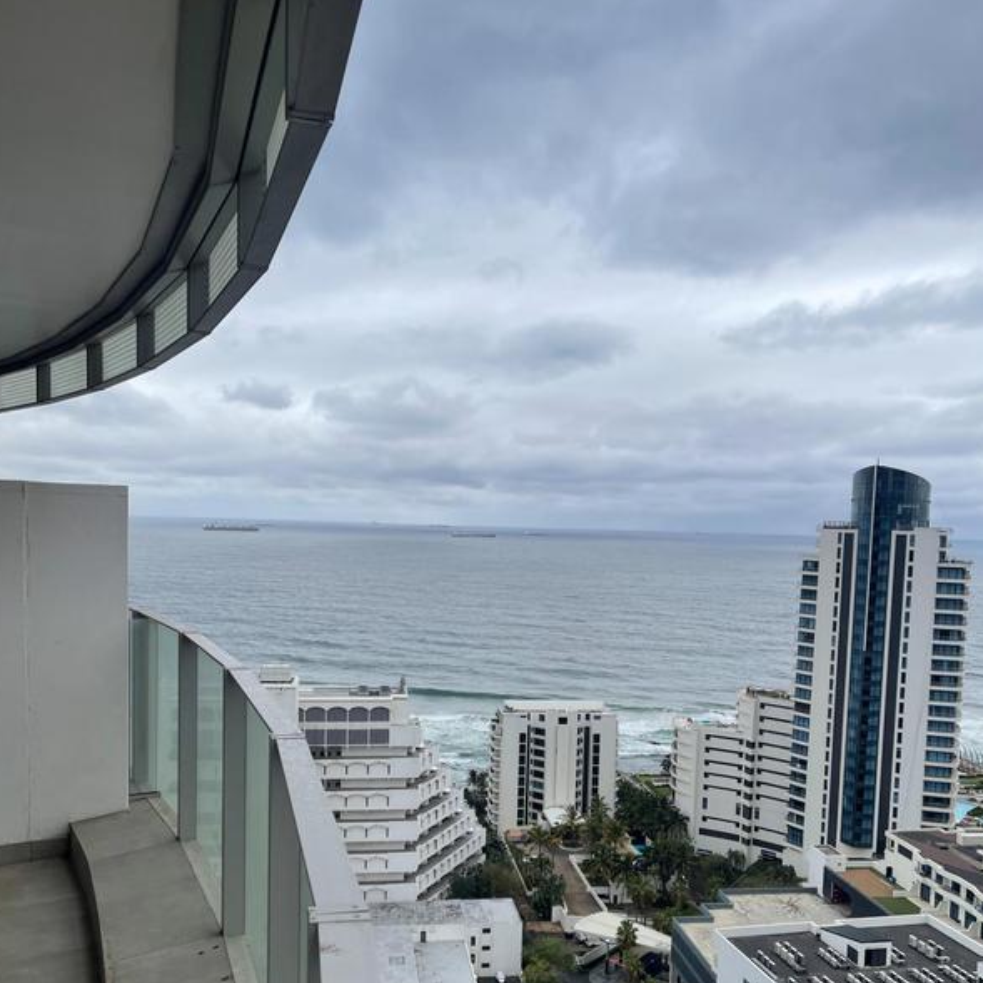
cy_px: 597
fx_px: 964
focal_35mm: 30
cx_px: 489
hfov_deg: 54.0
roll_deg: -0.6
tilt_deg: -3.7
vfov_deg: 53.6
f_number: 1.6
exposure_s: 1/2012
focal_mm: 5.1
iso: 32
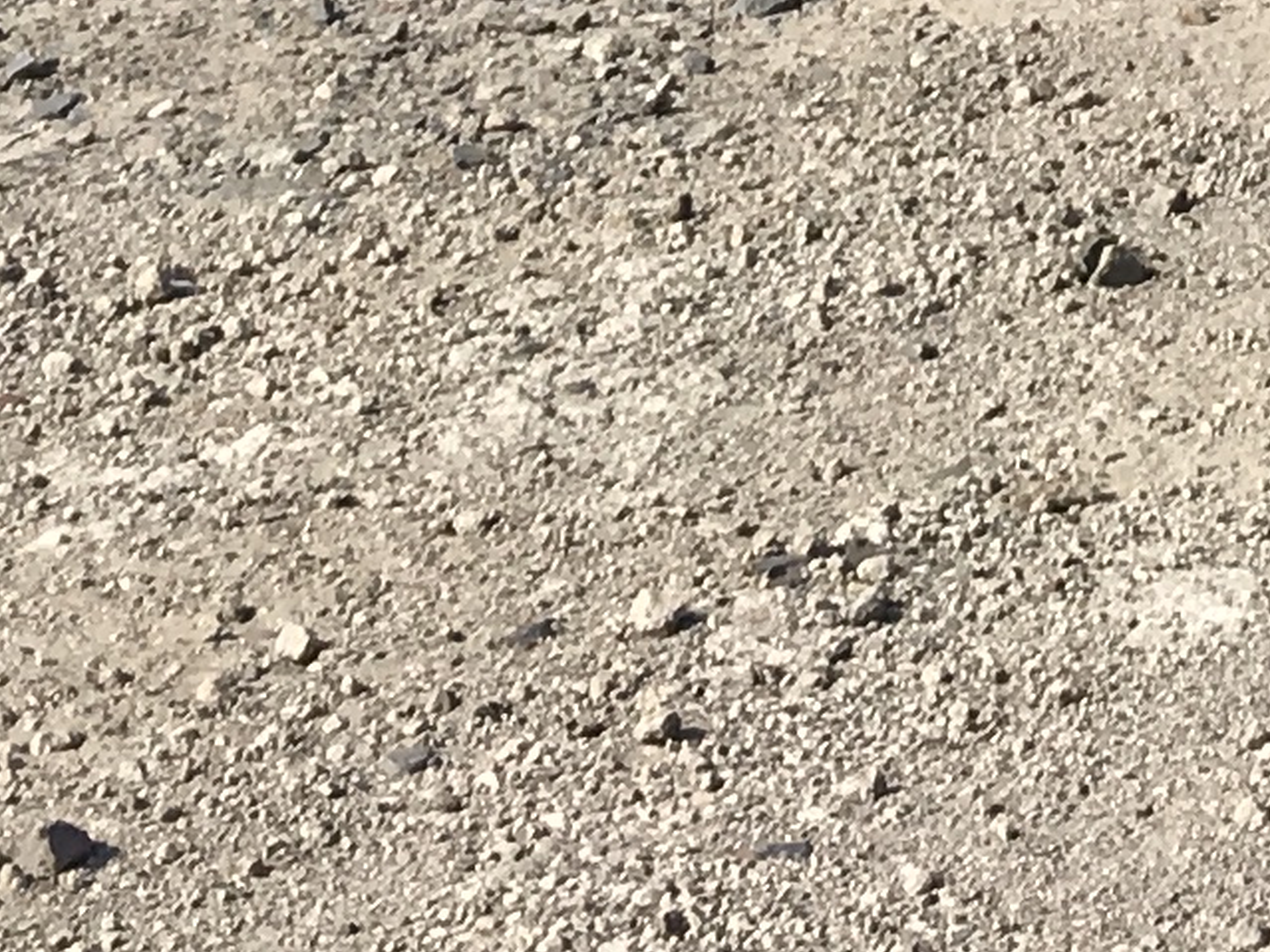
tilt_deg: +3.3
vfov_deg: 7.1
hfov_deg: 10.6
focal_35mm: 183
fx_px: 6713
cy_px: -2007
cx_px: 1598
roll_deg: +0.7
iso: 25
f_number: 2.2
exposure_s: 1/1399
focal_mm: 4.15
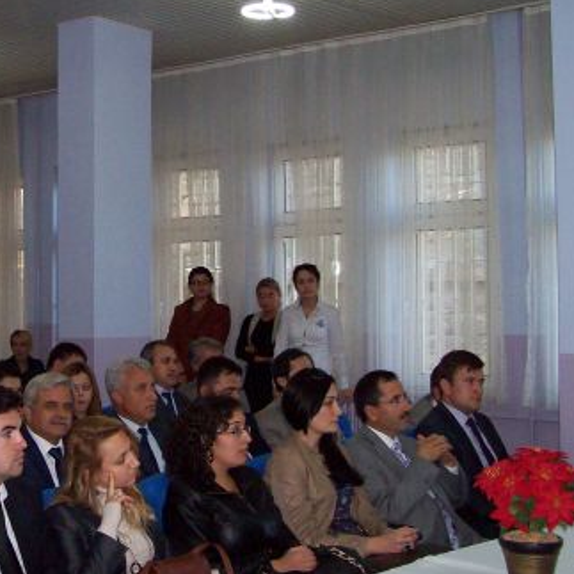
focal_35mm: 63
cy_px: 240
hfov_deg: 26.9
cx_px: 132
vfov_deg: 27.3
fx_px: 1182
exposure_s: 1/64
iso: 140
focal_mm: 6
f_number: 2.7
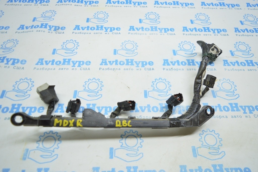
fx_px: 193
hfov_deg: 67.4
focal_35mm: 27
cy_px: 86
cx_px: 129
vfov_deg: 47.9
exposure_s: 1/60
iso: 400
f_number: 3.5
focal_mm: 18
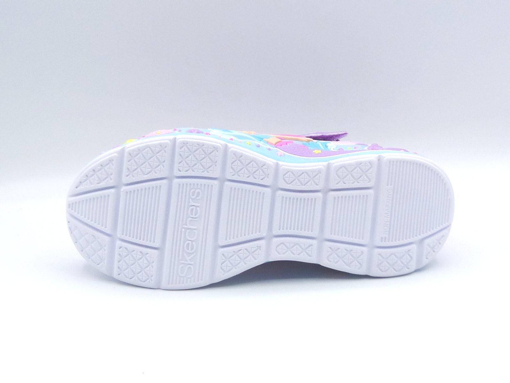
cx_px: 255
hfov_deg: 37.5
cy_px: 192
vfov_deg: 28.6
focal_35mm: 51
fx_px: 751
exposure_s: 1/250
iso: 100
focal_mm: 5.1
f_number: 5
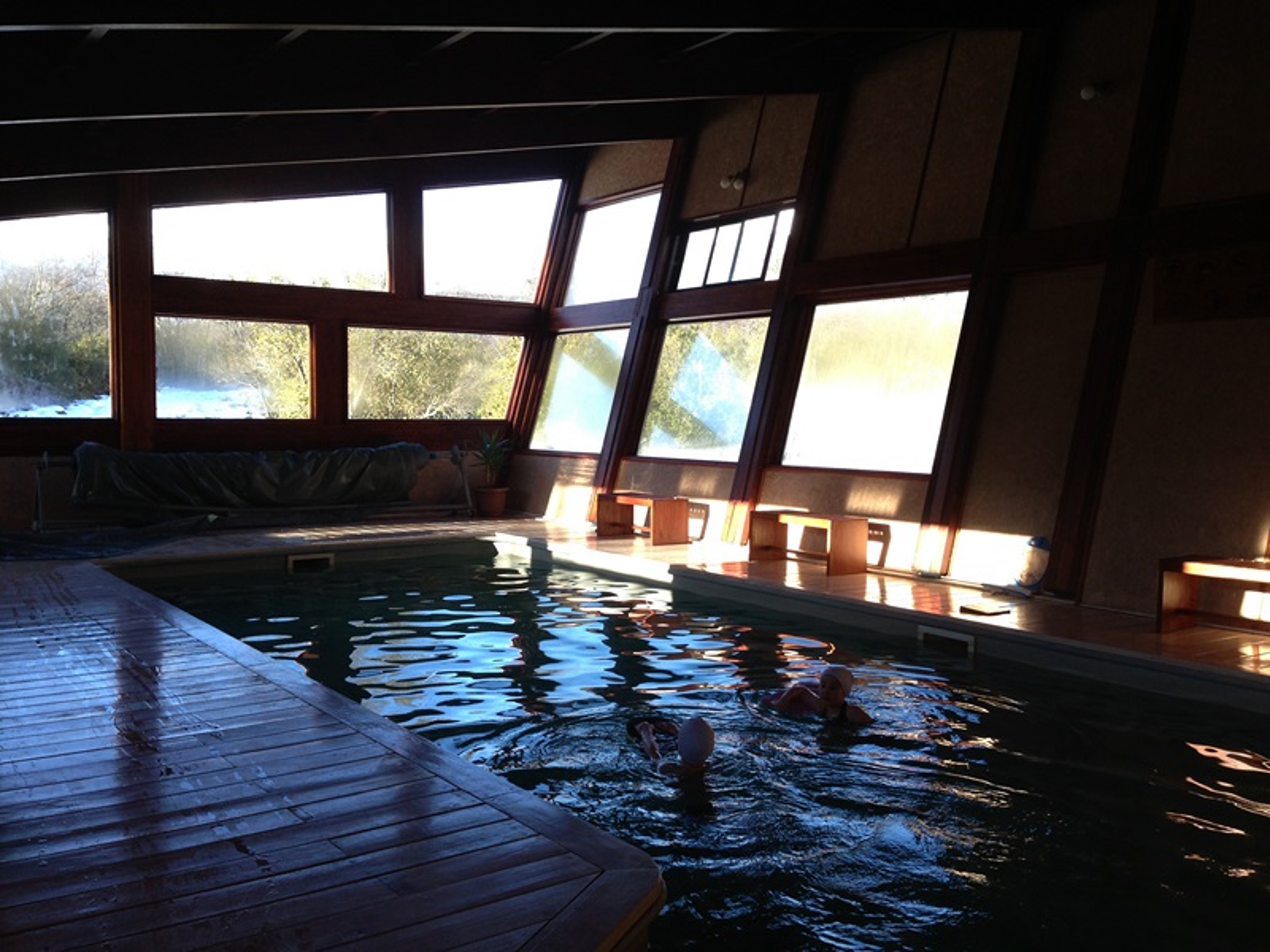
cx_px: 635
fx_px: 1211
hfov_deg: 55.4
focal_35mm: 33
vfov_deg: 42.9
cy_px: 476
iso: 64
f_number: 2.4
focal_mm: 4.13
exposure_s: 1/151
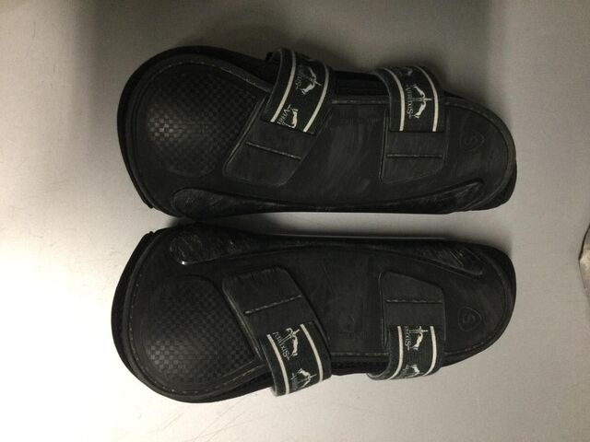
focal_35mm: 31
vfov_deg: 45.4
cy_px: 221
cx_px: 295
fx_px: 528
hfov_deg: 58.4
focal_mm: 3.3
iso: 200
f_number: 2.4
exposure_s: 1/20
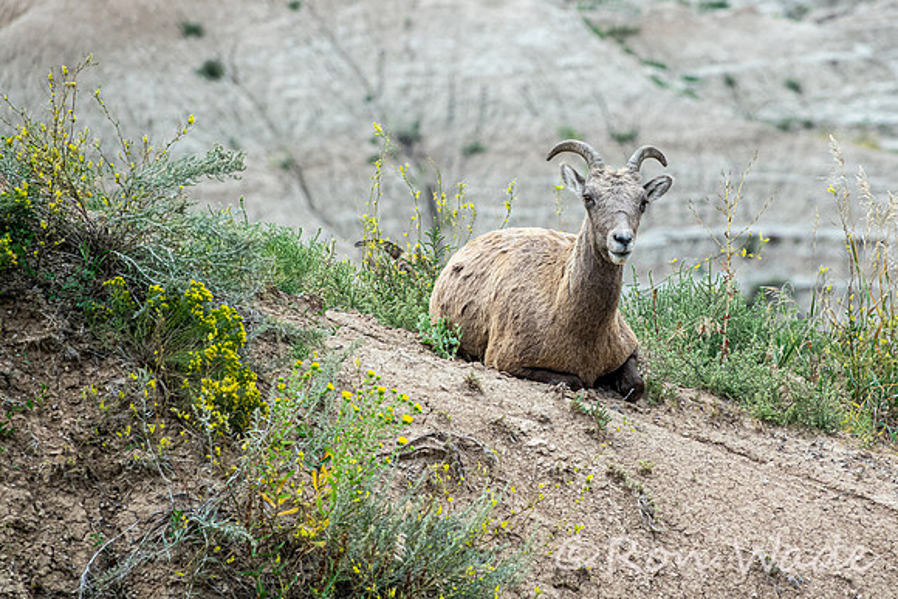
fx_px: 10445
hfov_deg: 4.9
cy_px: 252
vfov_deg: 3.3
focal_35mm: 419
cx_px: 521
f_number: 4
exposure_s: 1/500
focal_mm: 132.24
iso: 400
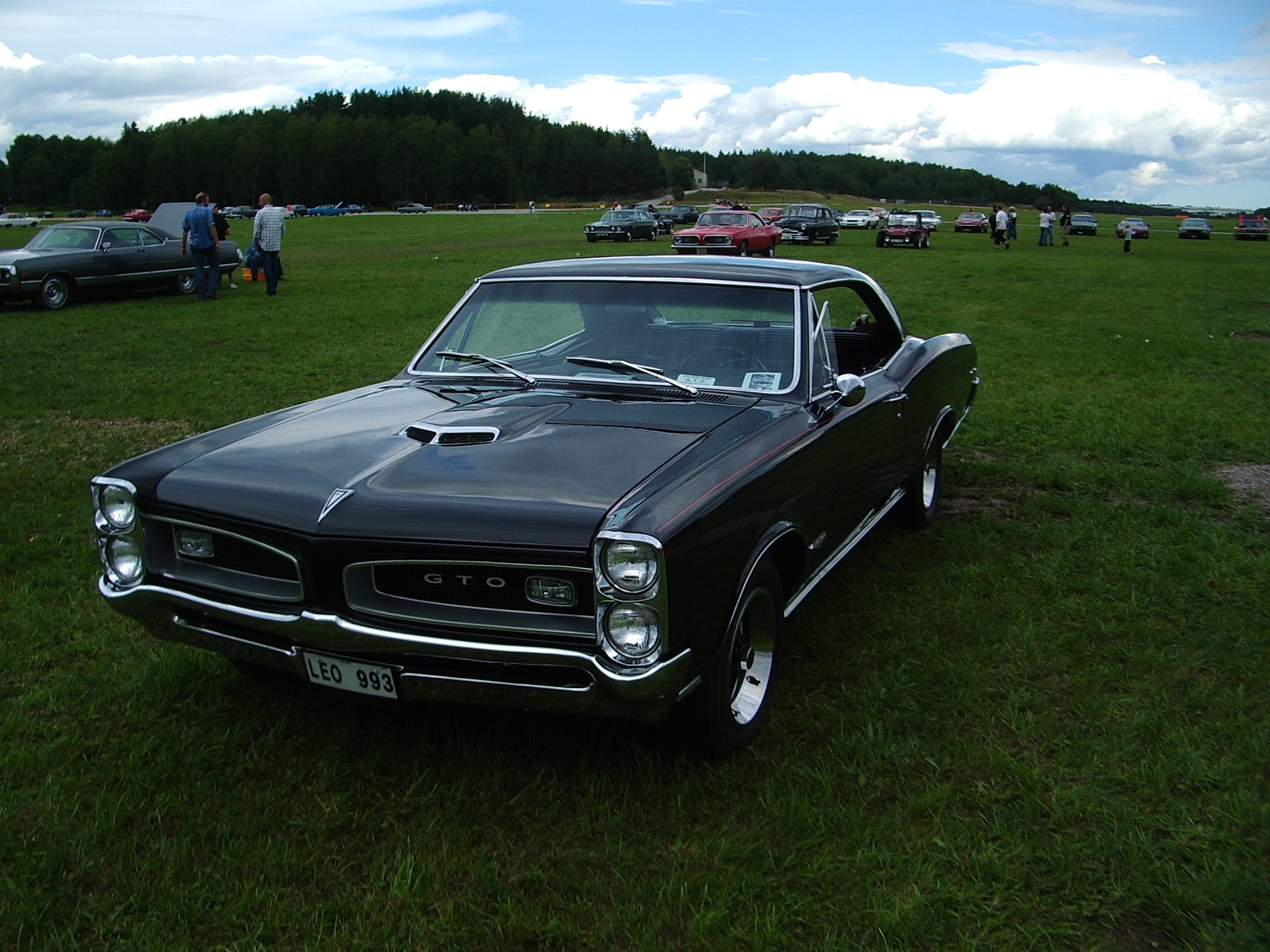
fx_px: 1284
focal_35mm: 35
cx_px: 635
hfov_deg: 52.6
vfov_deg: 40.7
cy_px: 476
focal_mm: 5.8
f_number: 4.3
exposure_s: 1/320
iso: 50
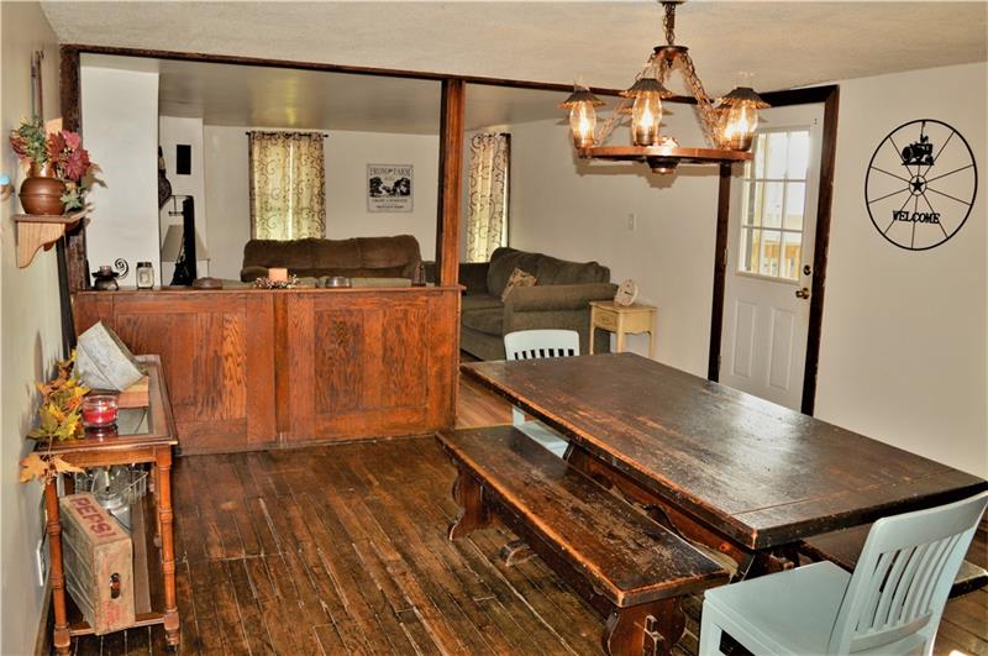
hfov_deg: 67.5
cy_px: 328
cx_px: 494
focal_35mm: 27
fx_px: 740
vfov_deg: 47.8
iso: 400
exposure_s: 1/60
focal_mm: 18
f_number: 4
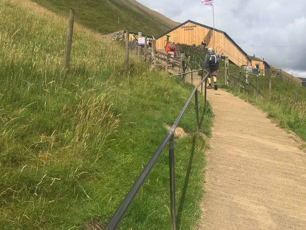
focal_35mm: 38
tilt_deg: +9.3
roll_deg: +2.1
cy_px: 74
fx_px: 336
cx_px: 204
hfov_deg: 48.2
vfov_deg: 37.3
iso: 20
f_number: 1.8
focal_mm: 3.99
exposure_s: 1/5319
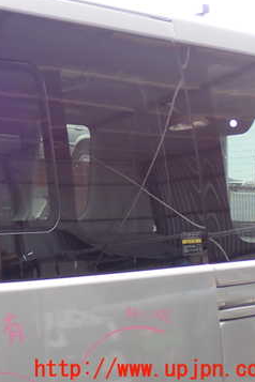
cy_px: 142
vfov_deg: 26.2
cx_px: -45
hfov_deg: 17.0
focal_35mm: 77
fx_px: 818
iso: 160
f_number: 2.9
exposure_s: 1/80
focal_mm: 7.84
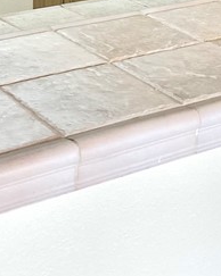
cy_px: -143
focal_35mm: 107
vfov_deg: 16.3
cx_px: 161
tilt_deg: -4.3
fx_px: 876
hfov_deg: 14.3
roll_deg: -0.6
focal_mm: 4.25
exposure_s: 1/120
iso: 80
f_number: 1.8
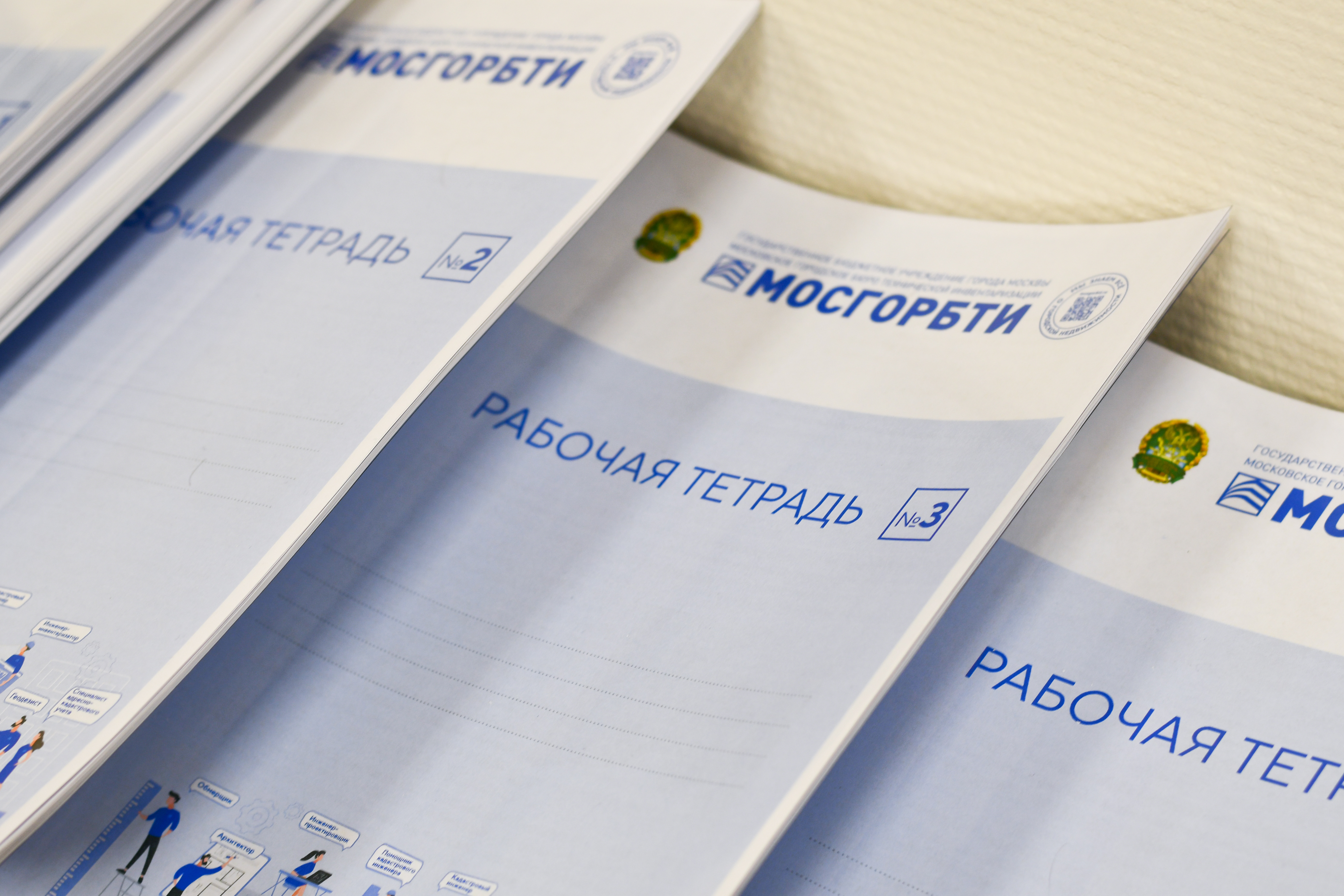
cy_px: 448
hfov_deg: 27.0
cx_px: 672
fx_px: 2800
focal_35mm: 75
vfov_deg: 18.2
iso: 200
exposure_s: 1/60
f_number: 4
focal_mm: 50
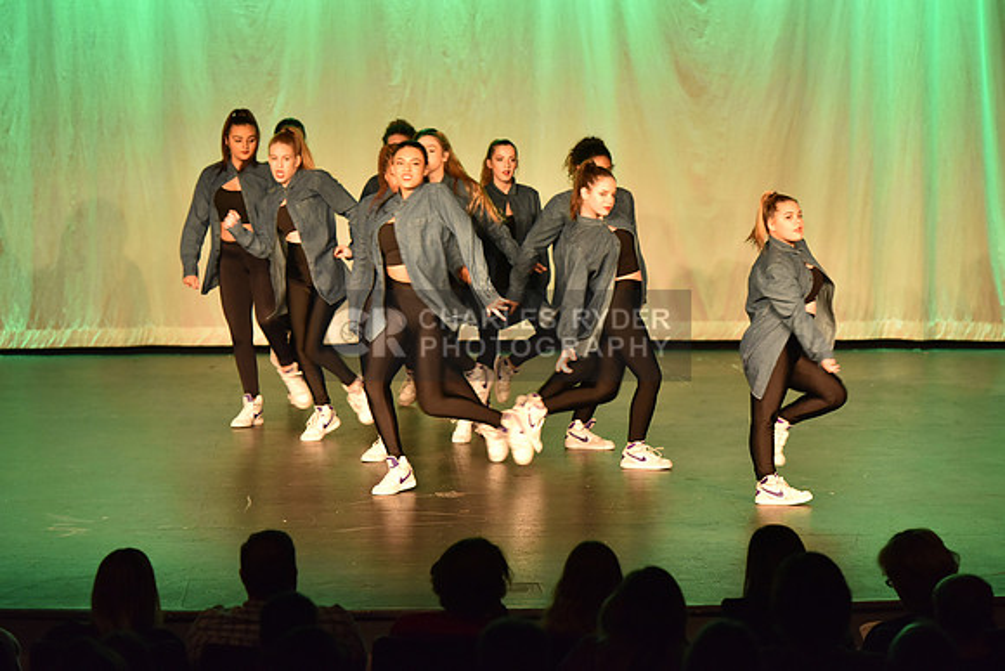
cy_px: 336
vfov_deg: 10.2
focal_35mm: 135
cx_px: 502
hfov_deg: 15.2
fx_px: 3769
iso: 2000
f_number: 4
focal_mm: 135
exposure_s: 1/160
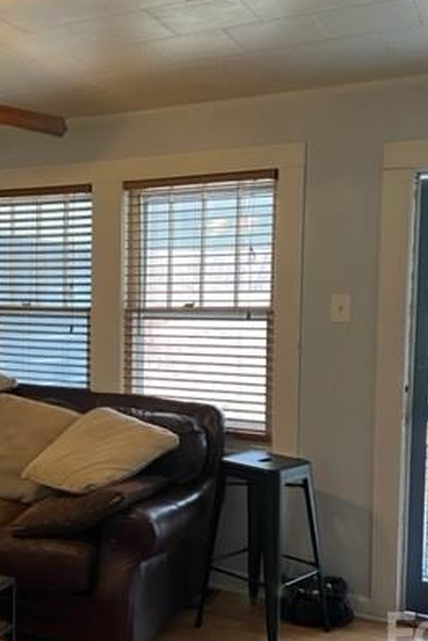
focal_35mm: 44
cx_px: 70
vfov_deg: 44.4
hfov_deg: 29.6
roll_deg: -1.3
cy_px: 369
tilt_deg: -5.0
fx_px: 785
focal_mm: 5.7
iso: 160
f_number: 1.5
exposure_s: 1/60
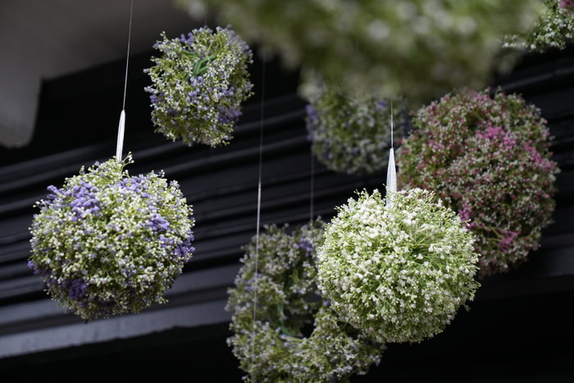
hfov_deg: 29.2
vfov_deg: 19.7
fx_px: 1100
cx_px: 287
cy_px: 192
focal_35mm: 69
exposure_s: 1/250
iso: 1600
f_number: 2.8
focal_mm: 69
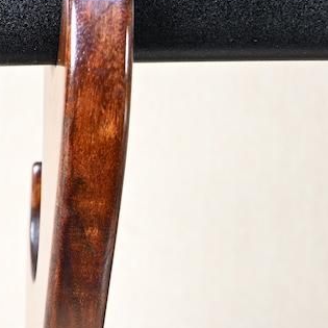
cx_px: -165
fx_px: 1093
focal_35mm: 102
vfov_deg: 16.6
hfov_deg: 15.7
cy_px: -30
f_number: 3.5
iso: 100
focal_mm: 18
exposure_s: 1/2
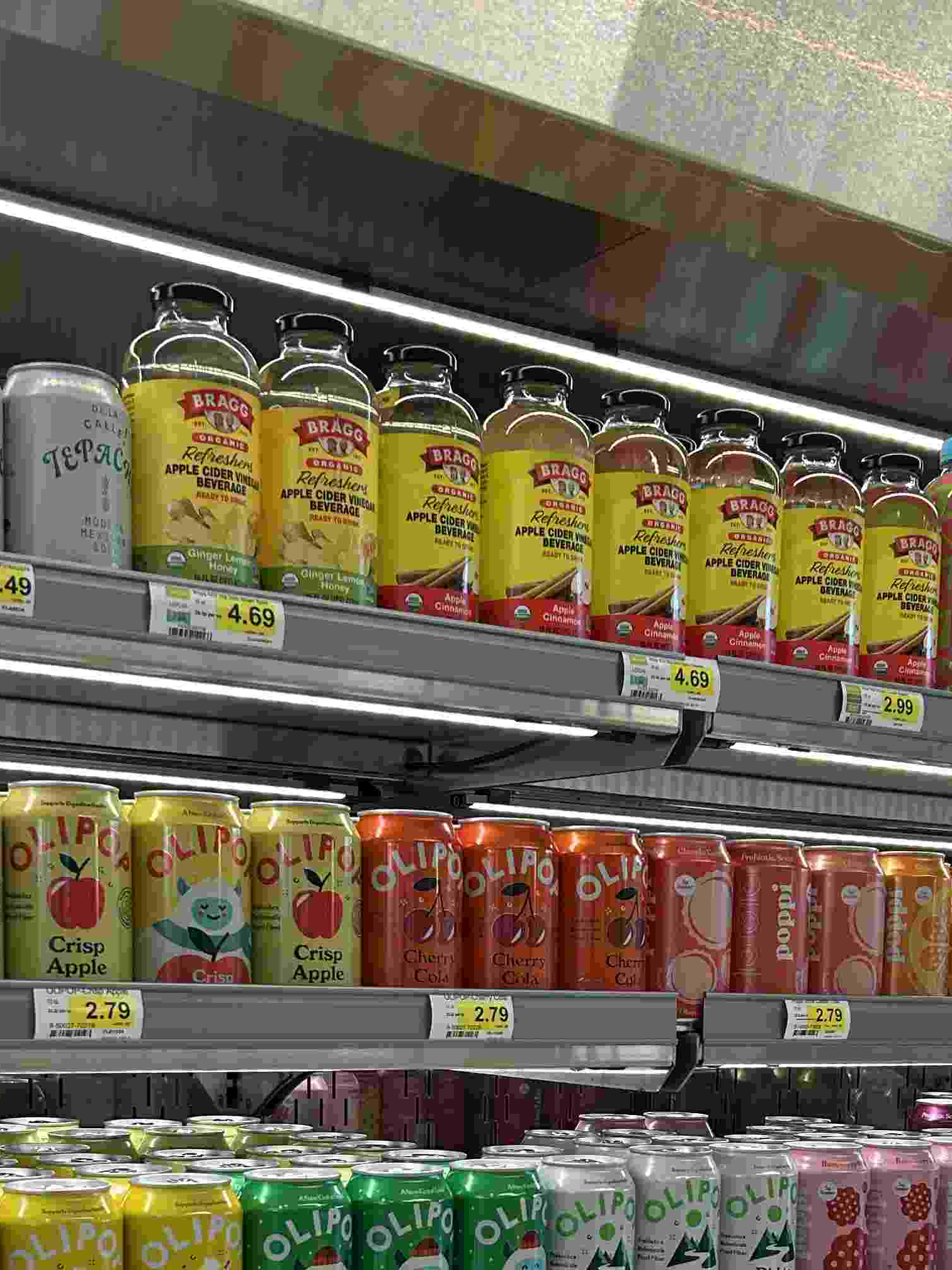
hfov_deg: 27.9
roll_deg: +0.1
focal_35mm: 52
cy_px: 1129
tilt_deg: -4.9
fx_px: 1907
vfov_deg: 34.8
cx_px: 620
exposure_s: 1/100
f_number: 1.5
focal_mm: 5.7
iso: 64
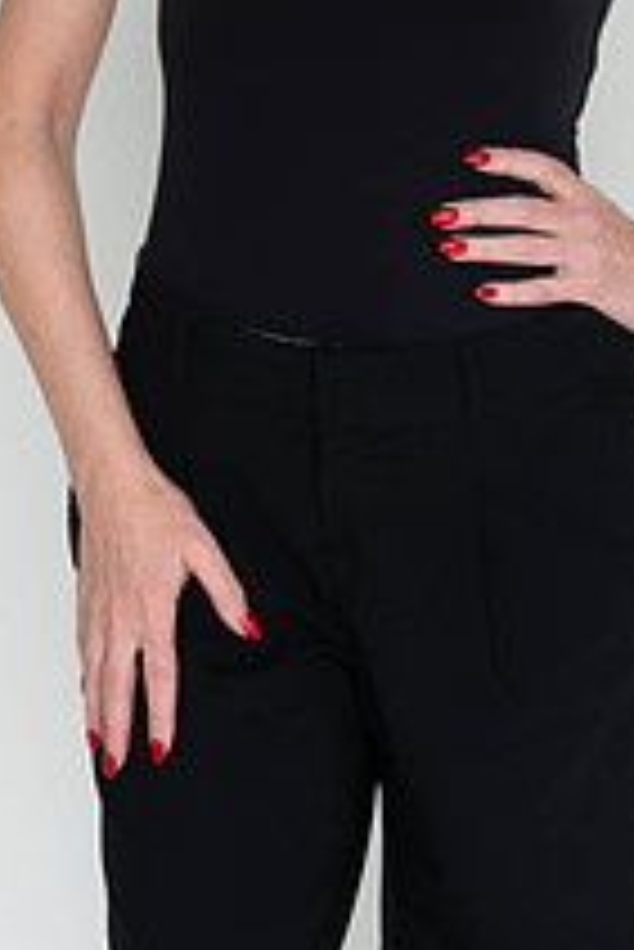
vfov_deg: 15.2
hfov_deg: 10.4
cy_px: -45
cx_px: 405
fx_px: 3481
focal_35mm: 132
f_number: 6.3
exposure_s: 1/125
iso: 640
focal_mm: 62
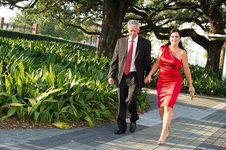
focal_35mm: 70
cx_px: 113
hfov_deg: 28.9
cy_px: 75
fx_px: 439
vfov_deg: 19.4
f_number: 5
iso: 200
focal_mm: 70
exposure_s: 1/80
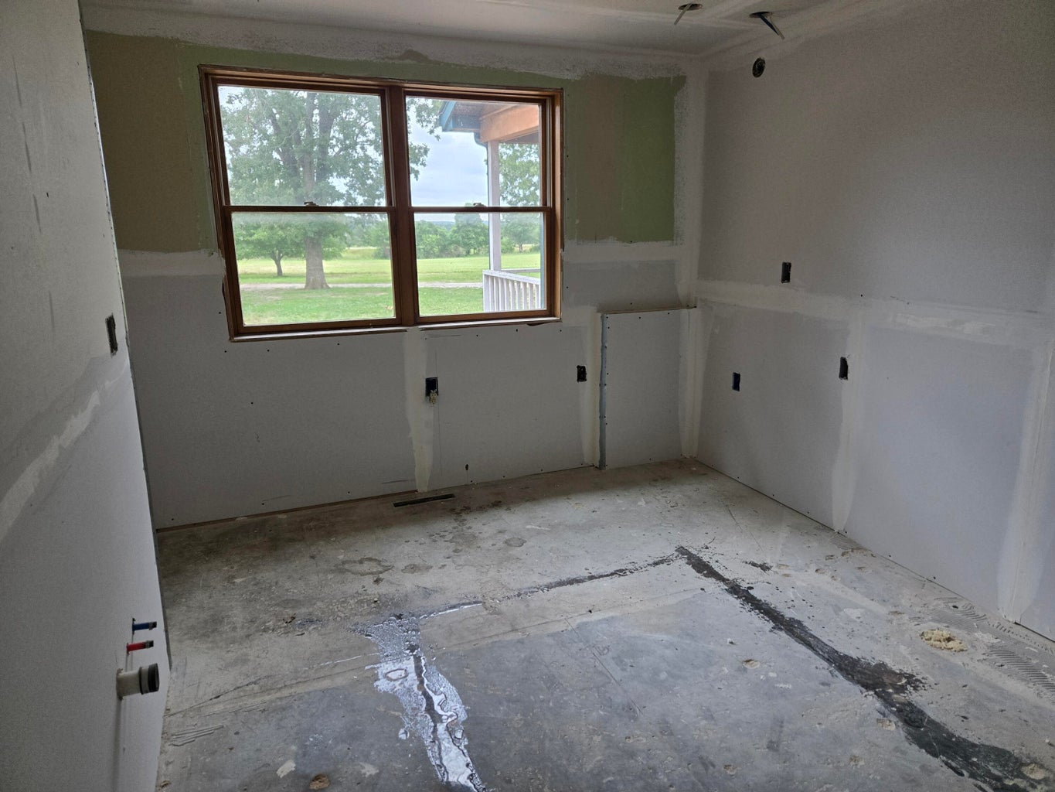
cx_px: 528
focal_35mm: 23
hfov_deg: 73.9
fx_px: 701
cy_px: 396
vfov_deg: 58.9
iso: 160
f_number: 1.8
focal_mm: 5.4
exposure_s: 1/508
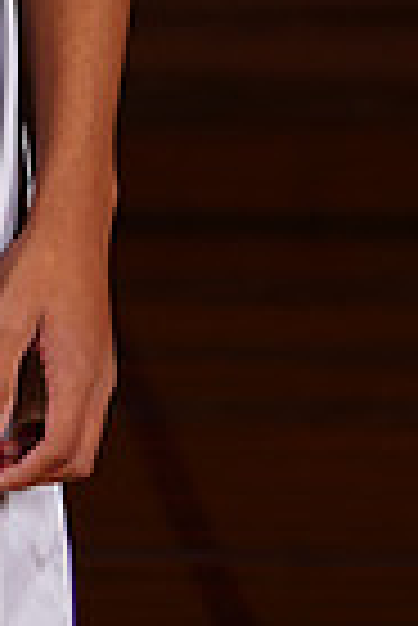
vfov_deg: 2.6
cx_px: -258
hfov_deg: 1.7
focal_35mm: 790
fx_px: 13724
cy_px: -468
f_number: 9
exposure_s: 1/200
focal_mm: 190
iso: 200
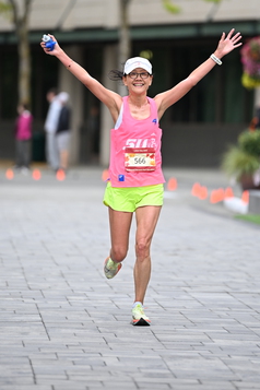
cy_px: 123
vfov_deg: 6.7
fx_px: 3336
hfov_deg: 4.5
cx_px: 126
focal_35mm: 308
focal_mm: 200
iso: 640
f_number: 2.8
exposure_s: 1/2000
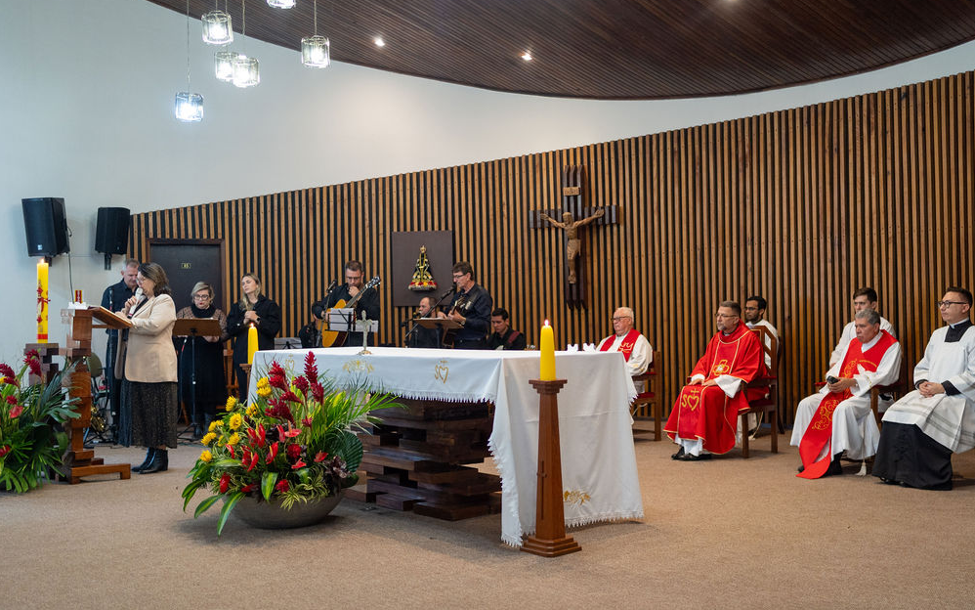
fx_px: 1036
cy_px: 320
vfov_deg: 32.8
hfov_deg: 50.4
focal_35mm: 39
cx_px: 516
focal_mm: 35
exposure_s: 1/160
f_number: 1.8
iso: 1000
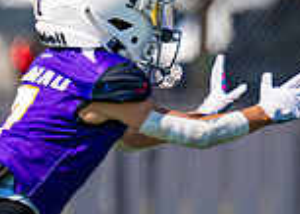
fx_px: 13842
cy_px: 127
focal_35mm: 1626
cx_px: 442
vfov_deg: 0.9
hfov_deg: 1.2
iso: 100
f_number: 2.8
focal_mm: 200
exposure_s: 1/2500
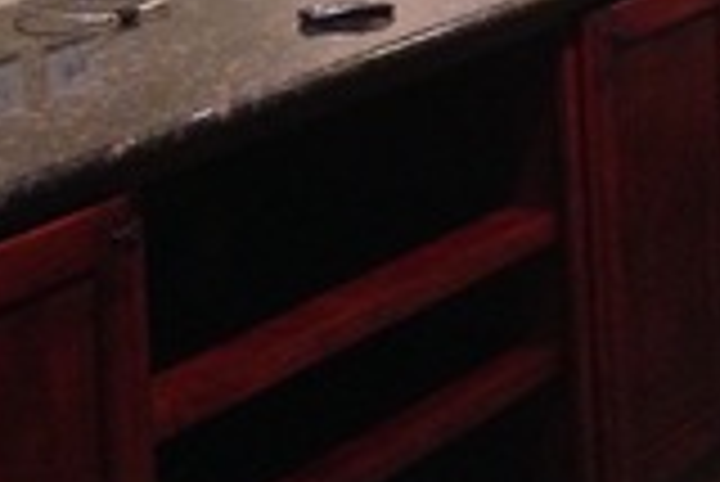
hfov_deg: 15.0
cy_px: -441
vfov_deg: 9.5
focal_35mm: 137
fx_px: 2742
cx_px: 396
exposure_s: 1/20
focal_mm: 4.12
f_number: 2.4
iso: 320
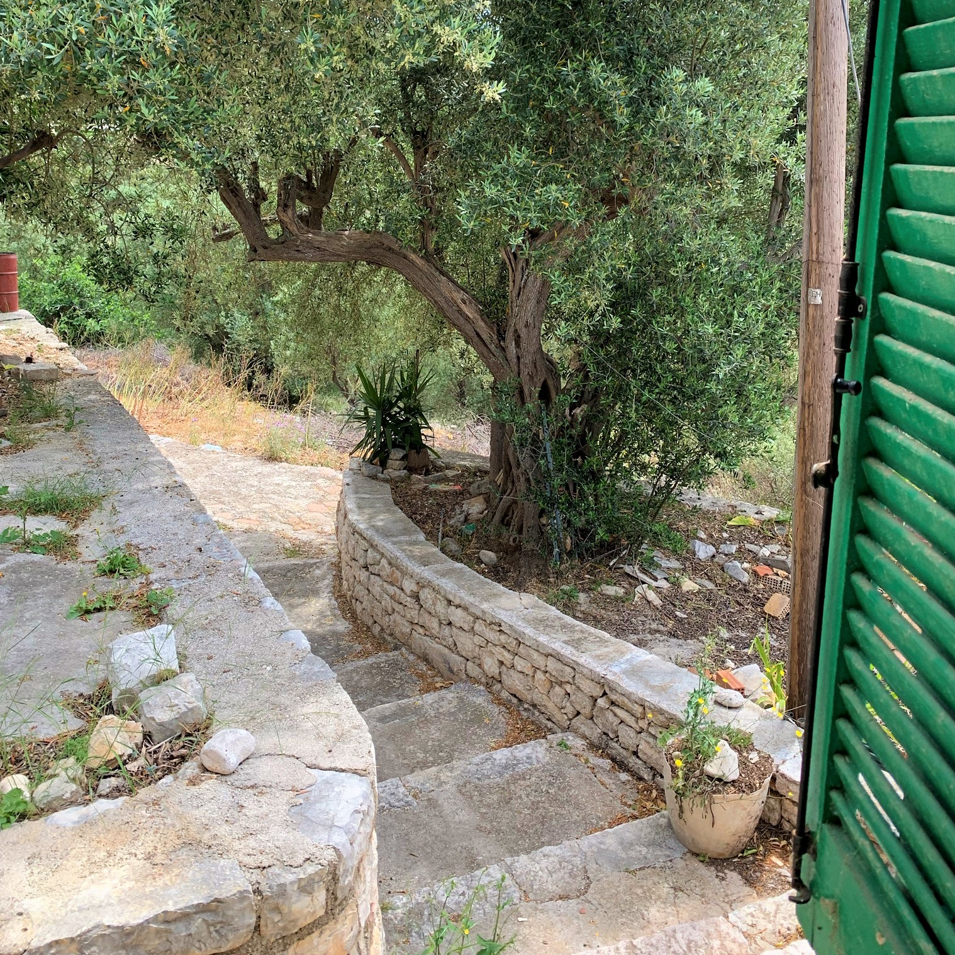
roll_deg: -2.5
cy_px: 314
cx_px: 473
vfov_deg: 51.5
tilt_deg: -8.2
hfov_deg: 52.5
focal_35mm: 31
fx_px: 968
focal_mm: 4.25
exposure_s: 1/505
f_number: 1.8
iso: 25
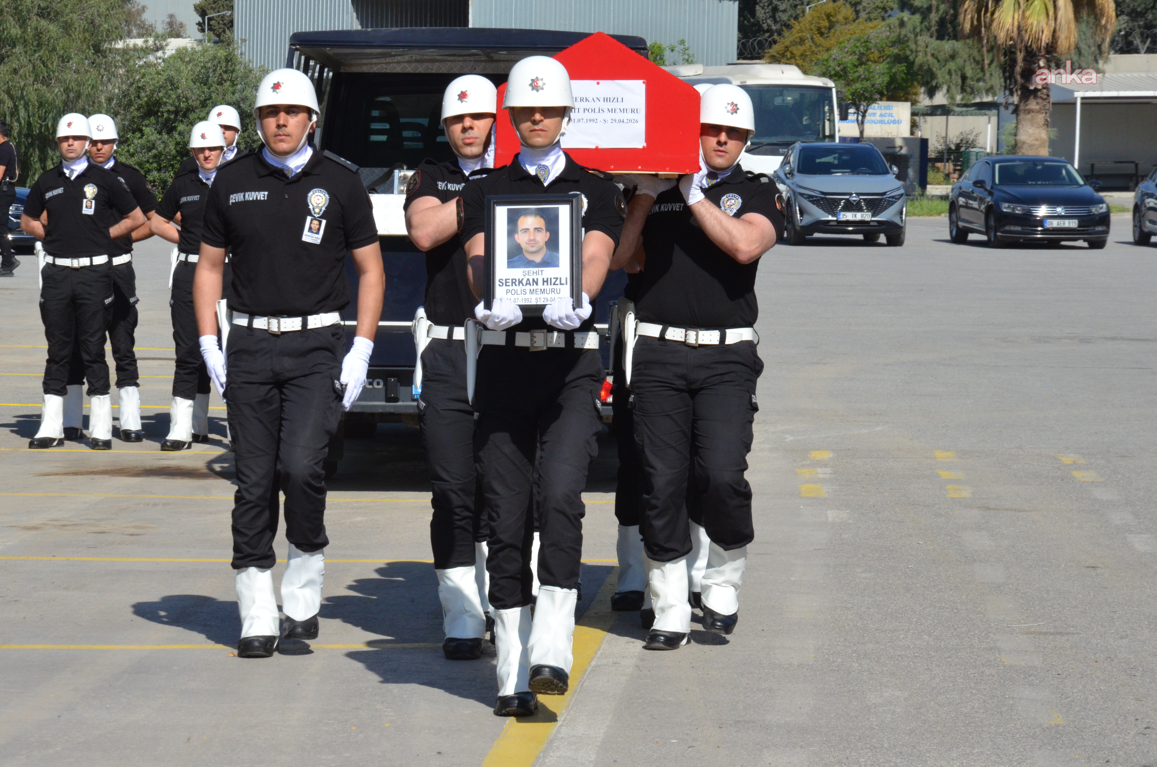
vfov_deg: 9.9
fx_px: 4426
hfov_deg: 14.9
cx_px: 578
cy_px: 384
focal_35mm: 138
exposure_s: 1/1000
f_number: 16
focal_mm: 92
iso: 1250
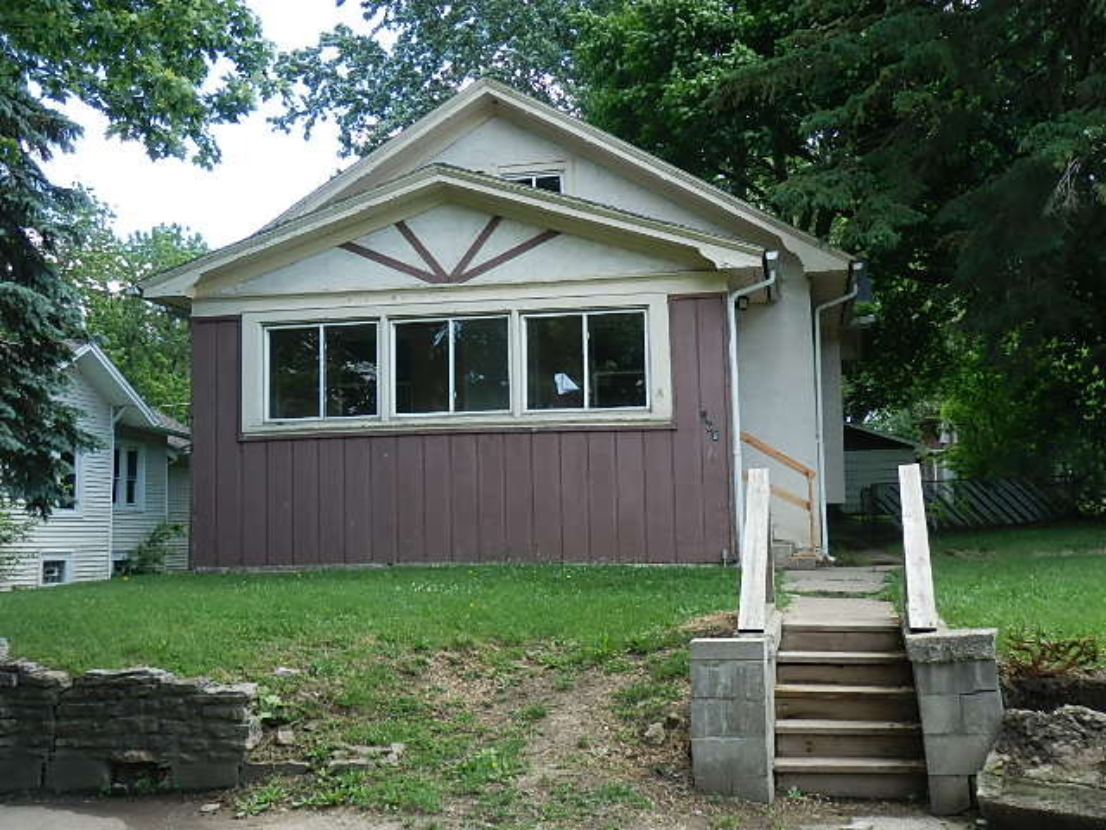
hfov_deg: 50.1
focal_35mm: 37
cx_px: 553
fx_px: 1182
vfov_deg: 38.7
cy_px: 415
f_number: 3.6
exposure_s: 1/125
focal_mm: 6.6
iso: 80
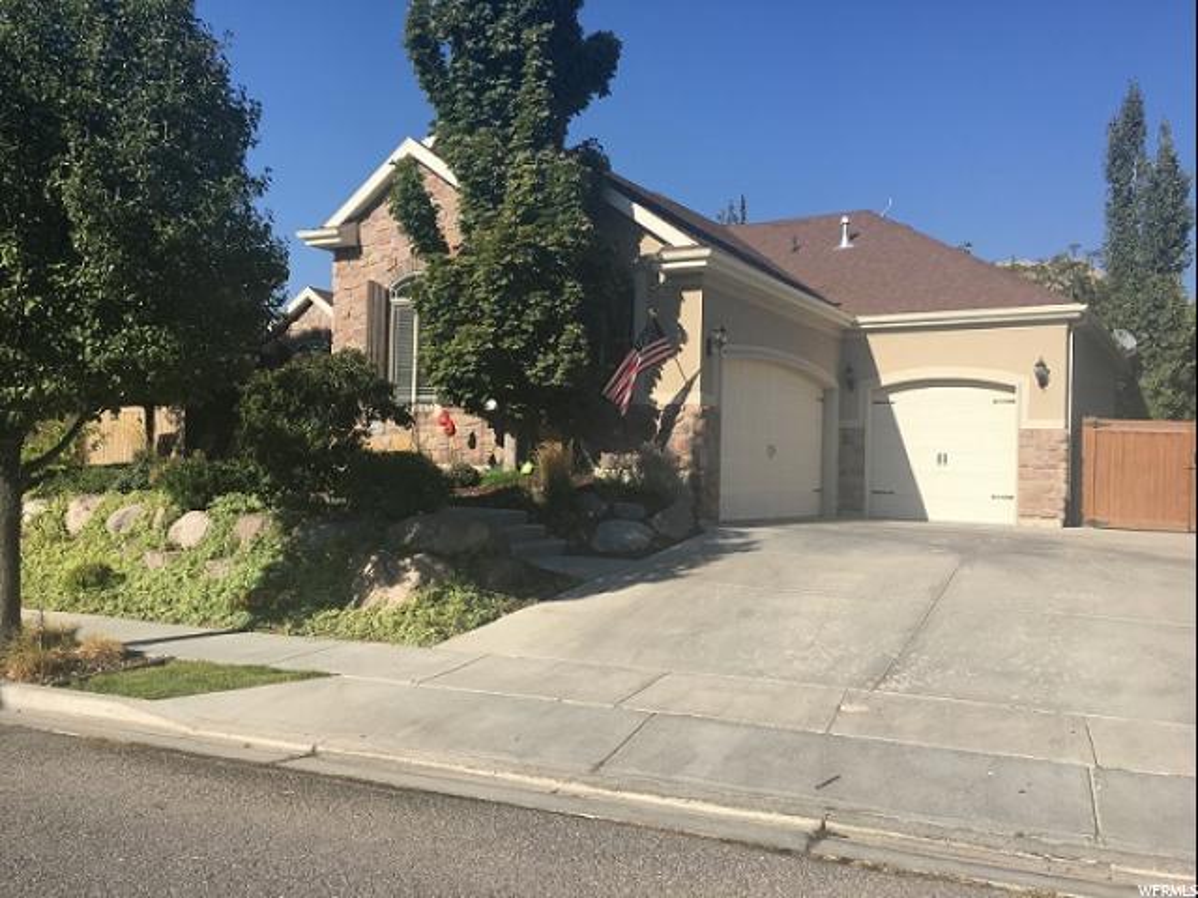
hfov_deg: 61.7
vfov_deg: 48.2
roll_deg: -1.2
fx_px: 1004
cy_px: 449
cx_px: 599
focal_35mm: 29
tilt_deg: +2.8
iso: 25
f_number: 2.2
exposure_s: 1/1304
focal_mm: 4.15
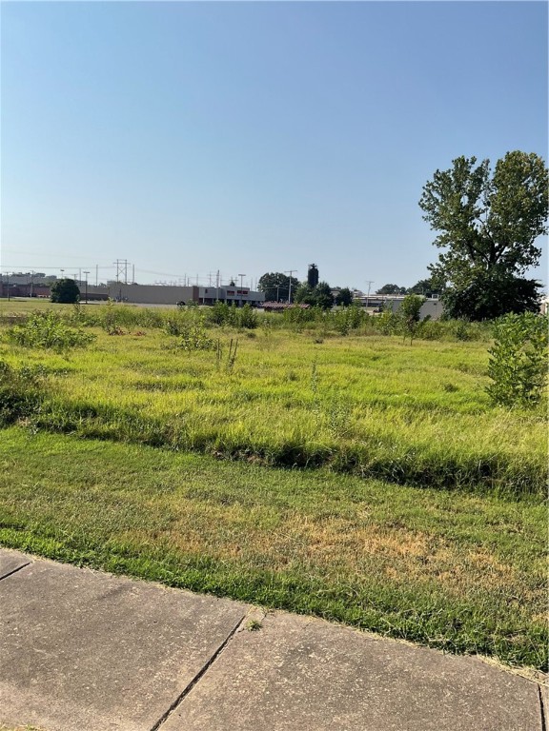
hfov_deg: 48.2
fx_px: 613
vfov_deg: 61.7
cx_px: 274
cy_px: 366
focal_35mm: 29
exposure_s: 1/2538
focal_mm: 3
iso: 16
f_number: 1.8
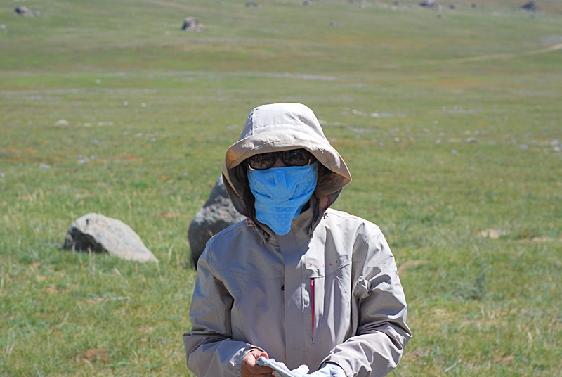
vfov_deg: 18.2
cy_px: 188
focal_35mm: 75
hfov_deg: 27.0
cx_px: 281
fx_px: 1173
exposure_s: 1/2500
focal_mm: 50
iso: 400
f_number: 5.6
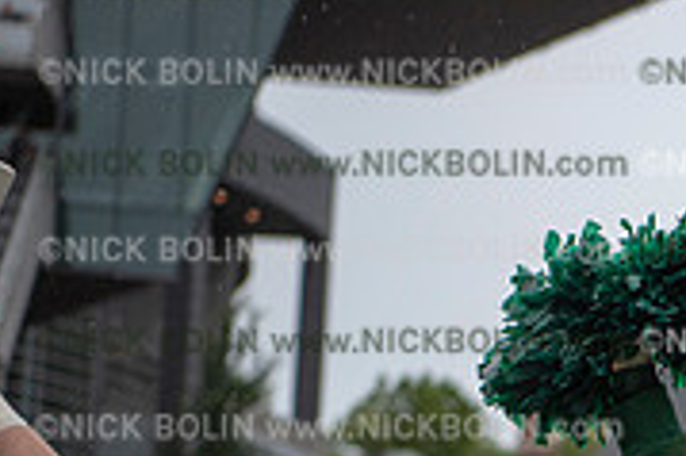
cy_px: 607
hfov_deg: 8.9
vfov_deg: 6.0
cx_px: 931
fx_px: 4322
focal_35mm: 227
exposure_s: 1/1000
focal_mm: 70
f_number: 2.8
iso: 250
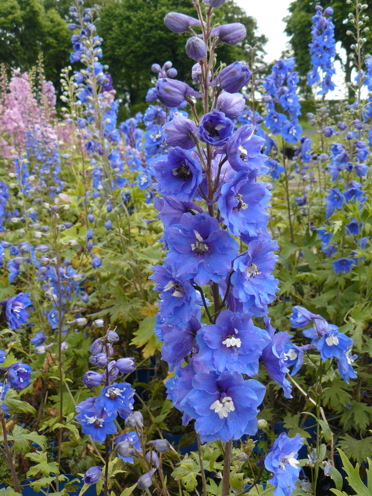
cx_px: 186
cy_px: 248
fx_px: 516
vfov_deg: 51.4
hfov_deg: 39.7
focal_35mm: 36
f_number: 4
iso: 100
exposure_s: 1/200
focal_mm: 6
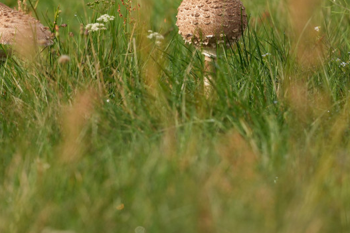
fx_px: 11750
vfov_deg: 1.1
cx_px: 213
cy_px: 37
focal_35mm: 1209
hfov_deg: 1.7
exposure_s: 1/800
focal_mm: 600
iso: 400
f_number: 6.3
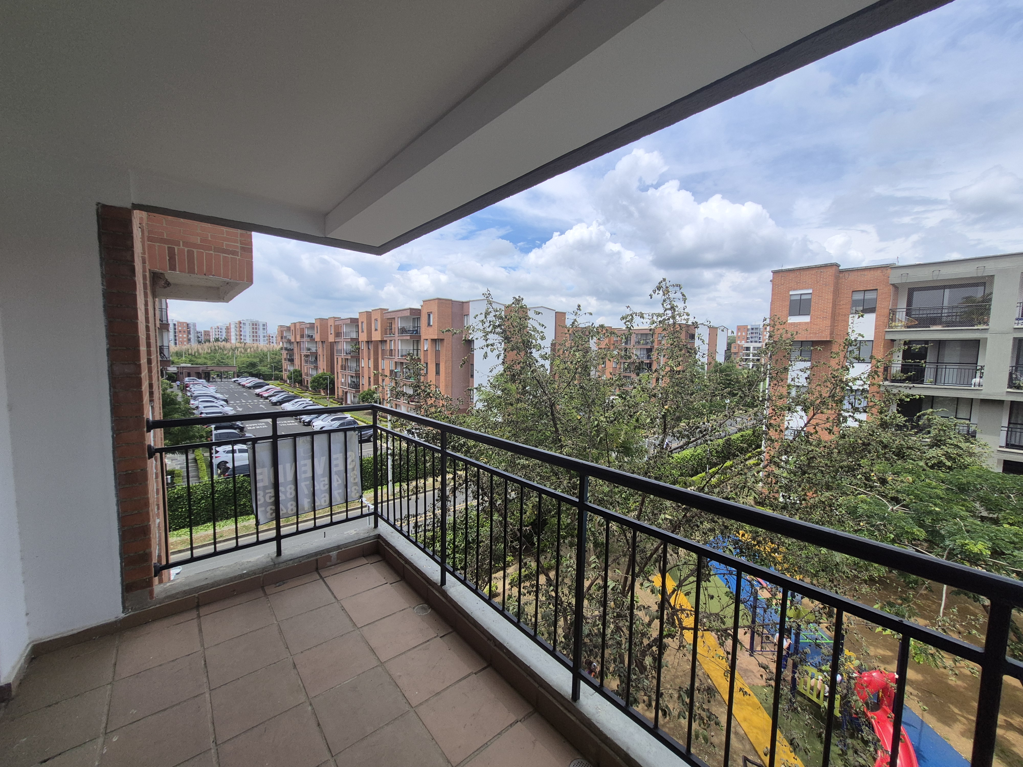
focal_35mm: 13
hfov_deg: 106.2
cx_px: 512
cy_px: 384
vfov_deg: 89.9
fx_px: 384
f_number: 2.2
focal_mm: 1.74
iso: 50
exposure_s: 1/1740
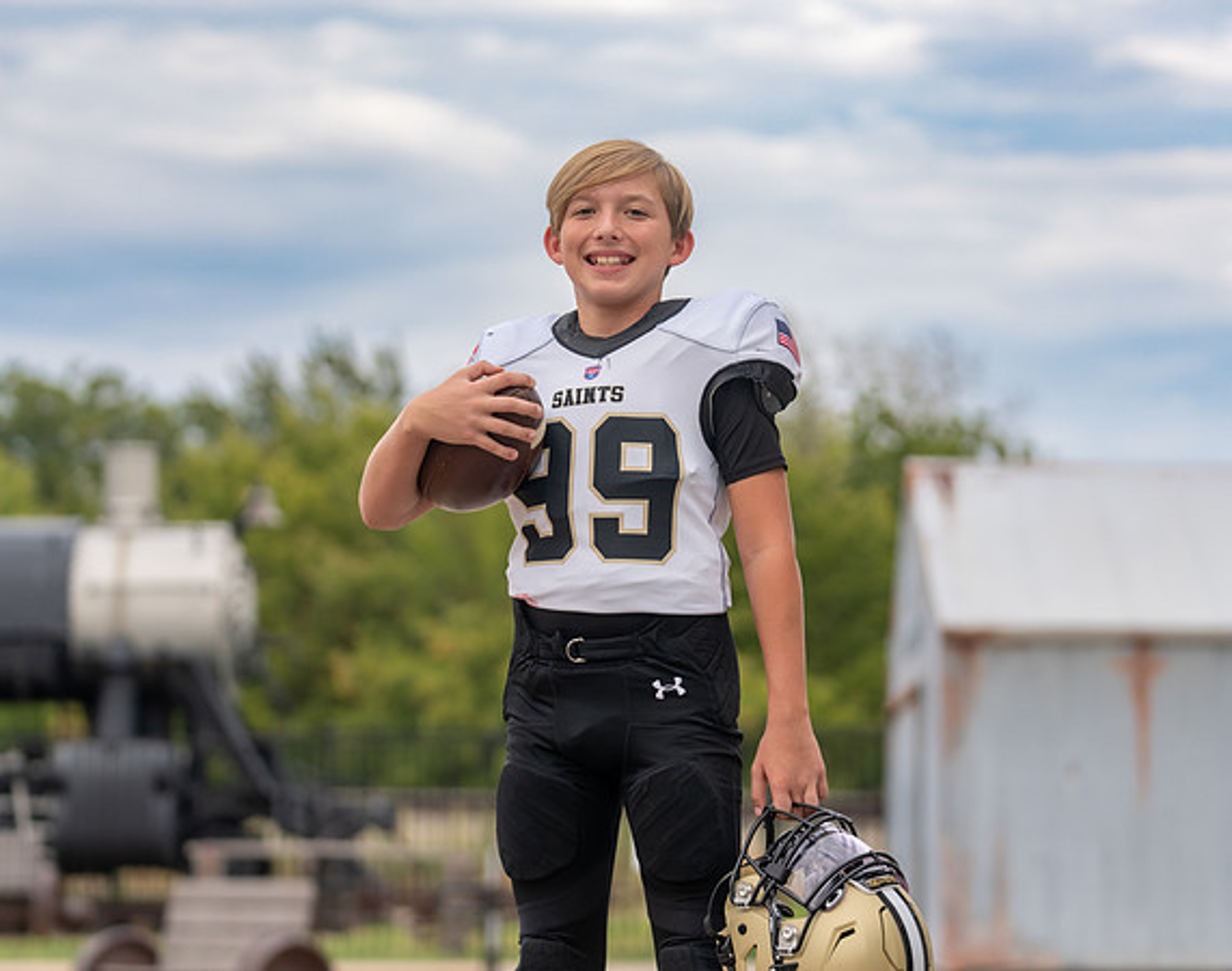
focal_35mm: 116
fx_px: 4216
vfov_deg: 13.1
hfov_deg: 16.6
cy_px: 477
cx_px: 634
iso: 100
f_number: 2.8
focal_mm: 92
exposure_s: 1/400
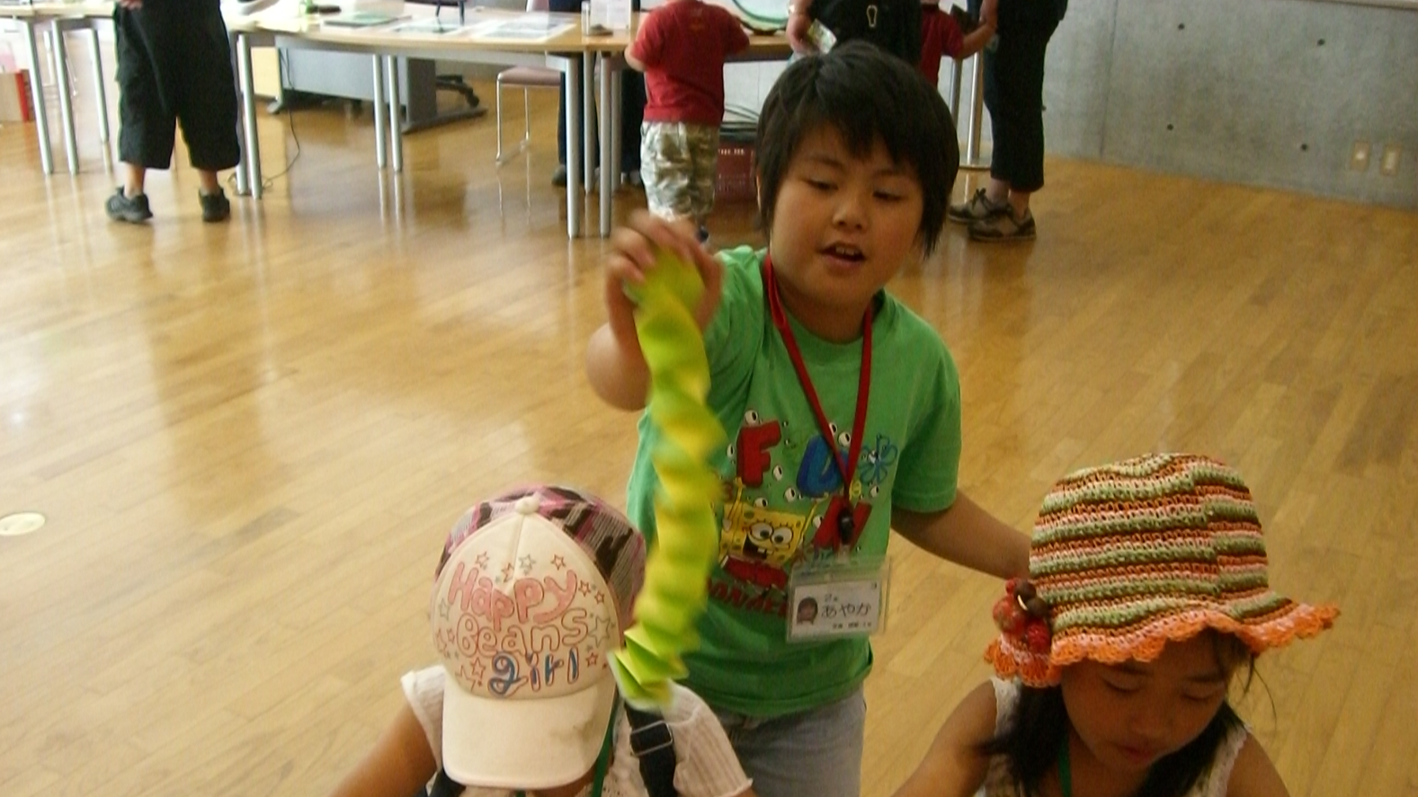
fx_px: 1579
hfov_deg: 48.4
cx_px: 713
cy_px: 525
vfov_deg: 28.2
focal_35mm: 42
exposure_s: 1/80
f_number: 2.7
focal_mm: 6.2
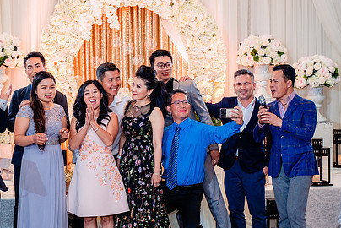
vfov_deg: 16.9
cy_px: 116
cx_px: 110
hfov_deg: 24.9
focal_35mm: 81
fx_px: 768
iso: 640
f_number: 3.5
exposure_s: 1/160
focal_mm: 49
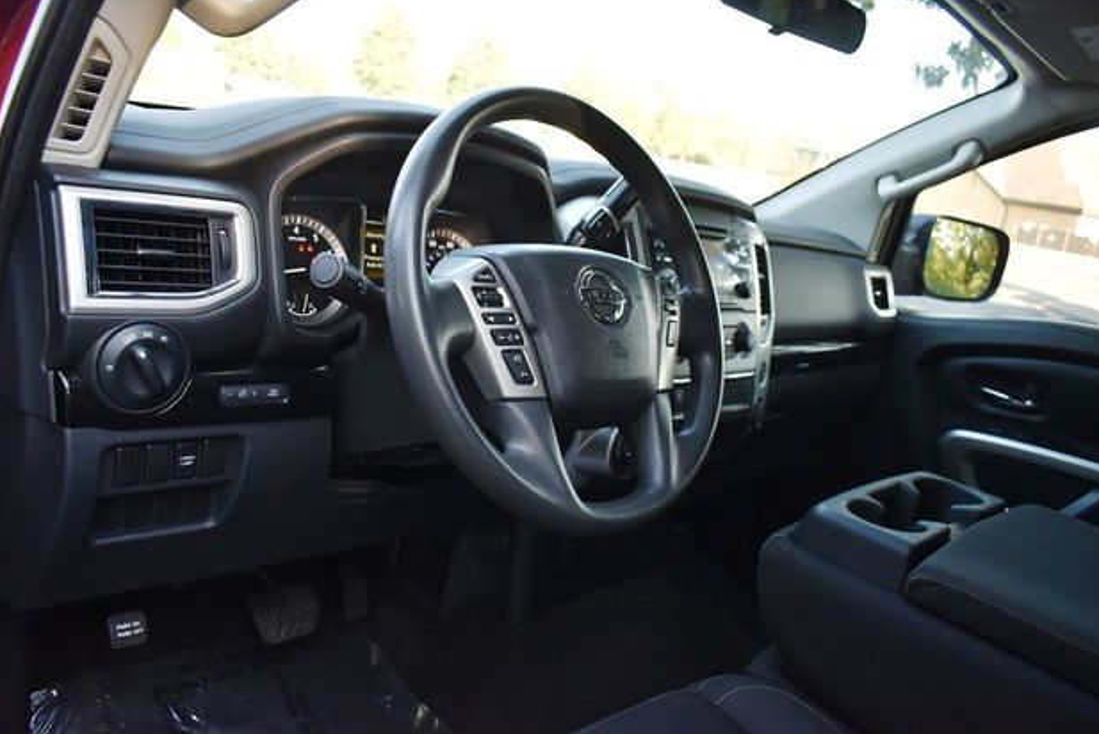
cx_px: 538
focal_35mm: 28
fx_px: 855
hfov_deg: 65.4
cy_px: 361
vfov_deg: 46.4
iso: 720
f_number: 3.5
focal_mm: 18
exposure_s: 1/250
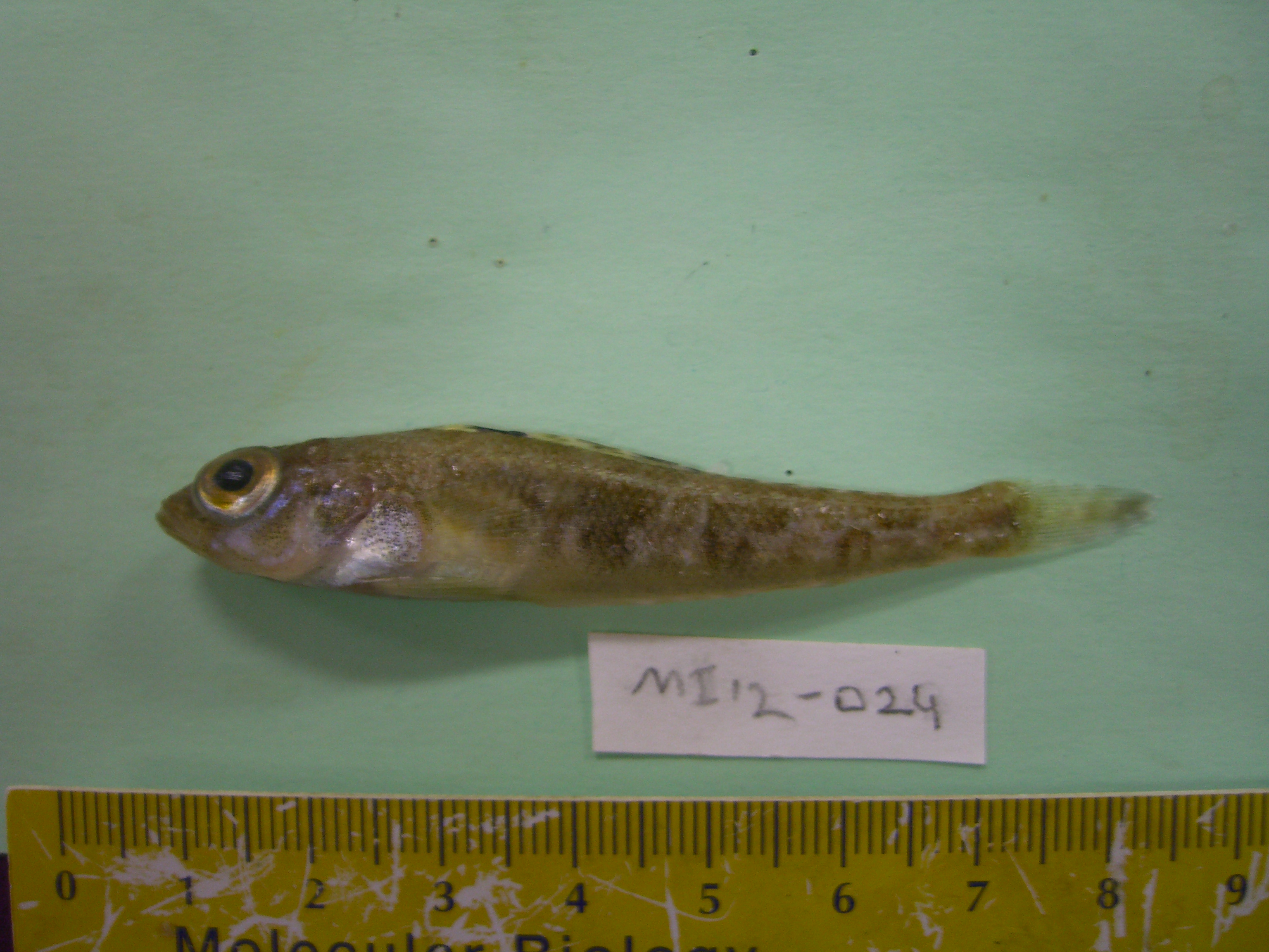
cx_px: 634
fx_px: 1393
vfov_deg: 37.7
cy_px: 476
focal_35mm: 38
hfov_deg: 49.0
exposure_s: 1/25
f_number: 2.8
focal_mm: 7.9
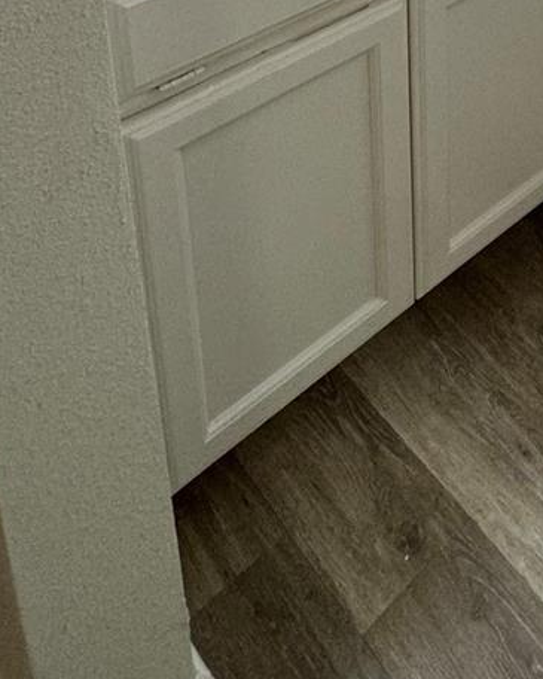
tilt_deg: -15.6
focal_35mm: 46
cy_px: -298
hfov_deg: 28.0
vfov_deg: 28.7
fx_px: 924
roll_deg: -3.9
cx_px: 678
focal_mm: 2.22
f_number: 2.2
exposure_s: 1/120
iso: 125
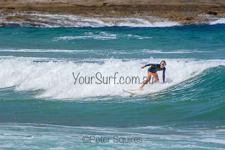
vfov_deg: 2.3
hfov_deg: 3.4
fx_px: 3751
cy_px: 75
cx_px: 112
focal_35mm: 600
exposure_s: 1/2000
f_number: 5.6
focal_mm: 400
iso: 220
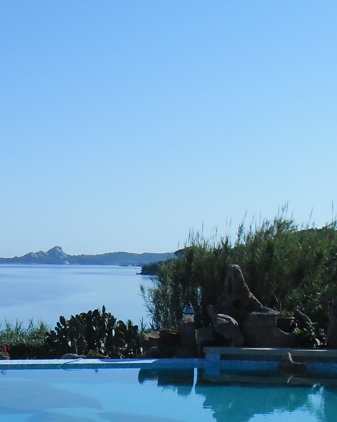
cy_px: 428
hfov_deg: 18.8
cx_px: -20
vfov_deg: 23.1
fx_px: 985
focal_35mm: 79
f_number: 9
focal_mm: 4.9
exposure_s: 1/197
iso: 80
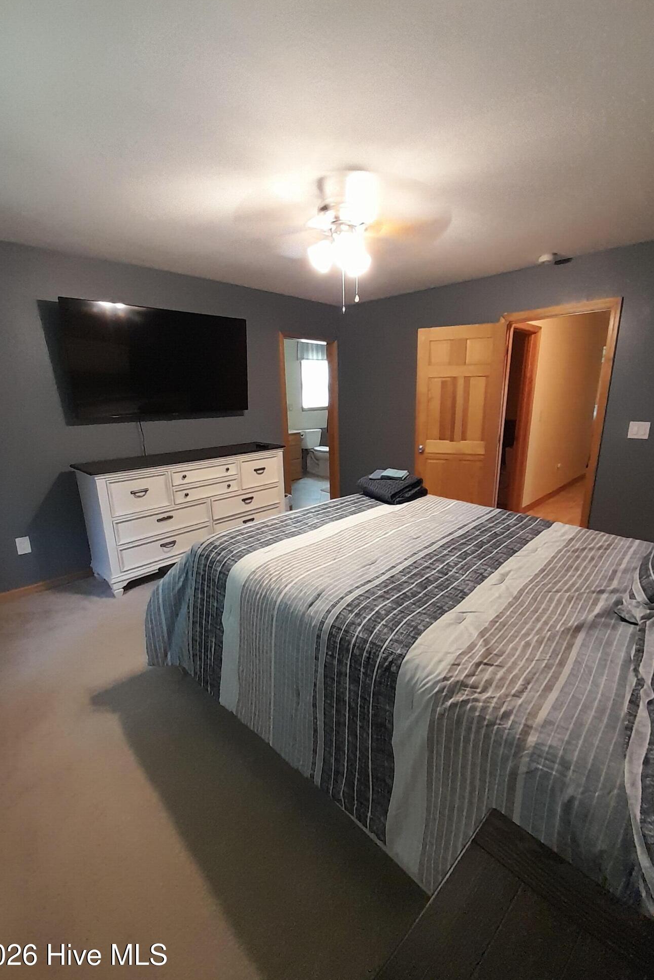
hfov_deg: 81.2
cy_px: 494
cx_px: 332
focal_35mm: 14
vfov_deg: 104.3
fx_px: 381
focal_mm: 1.13
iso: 250
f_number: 2.2
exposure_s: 1/24
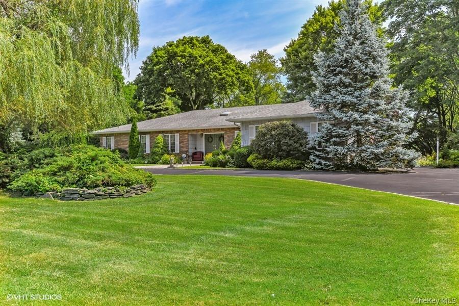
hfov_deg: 54.4
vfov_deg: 37.9
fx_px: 446
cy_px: 153
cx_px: 230
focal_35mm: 35
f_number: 8
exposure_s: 1/320
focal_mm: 35
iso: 400
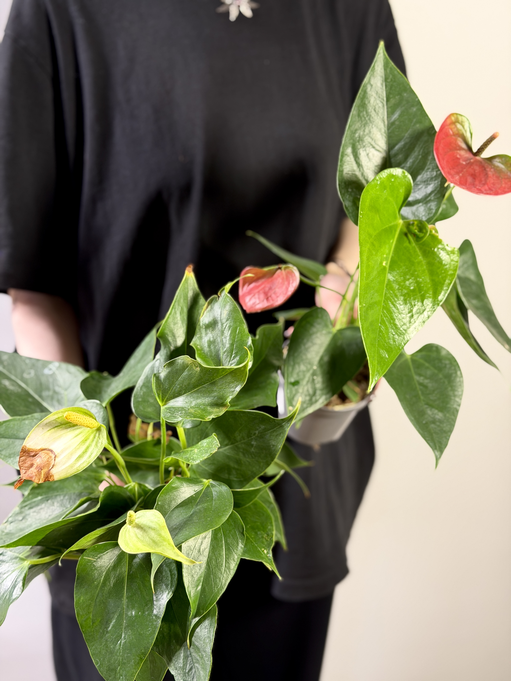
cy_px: 340
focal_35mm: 48
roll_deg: -2.3
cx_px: 256
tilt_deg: -20.9
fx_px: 945
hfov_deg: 30.3
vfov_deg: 39.7
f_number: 1.78
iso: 125
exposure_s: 1/50
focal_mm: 6.76
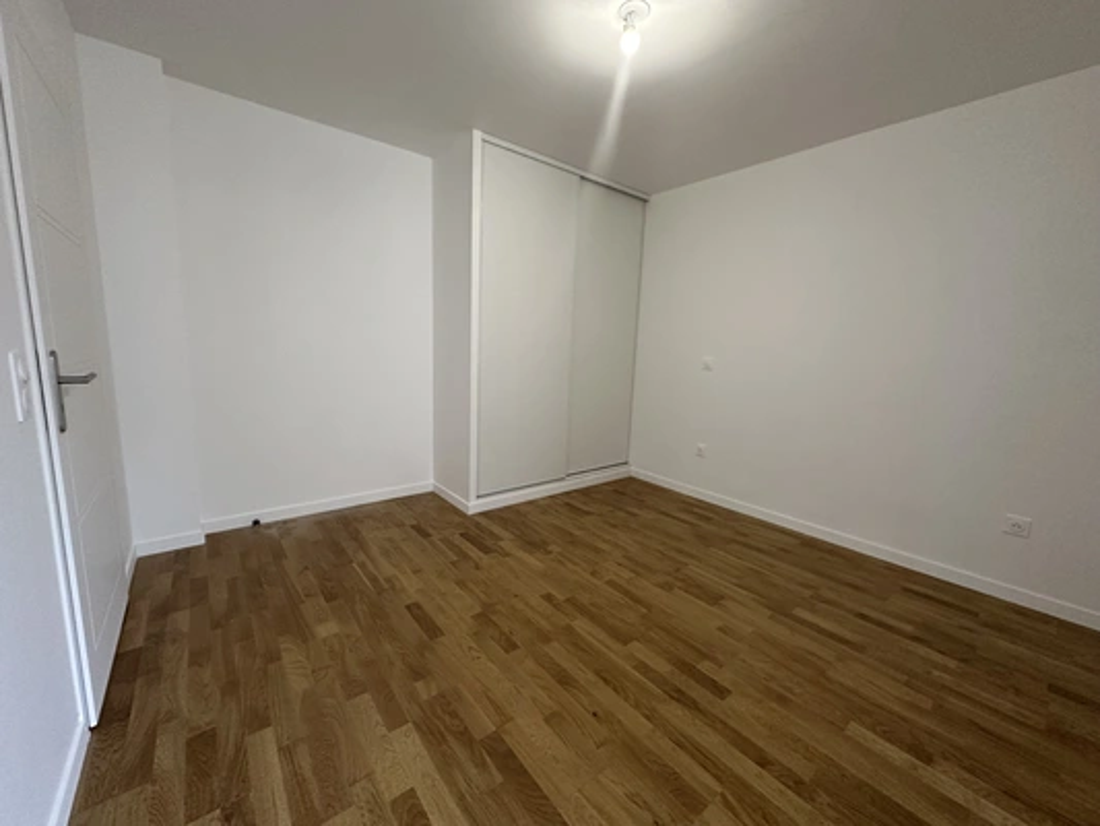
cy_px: 413
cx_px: 550
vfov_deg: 85.7
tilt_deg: -8.5
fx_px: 445
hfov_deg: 102.1
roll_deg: -1.9
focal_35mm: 14
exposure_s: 1/99
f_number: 2.2
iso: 250
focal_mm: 2.22
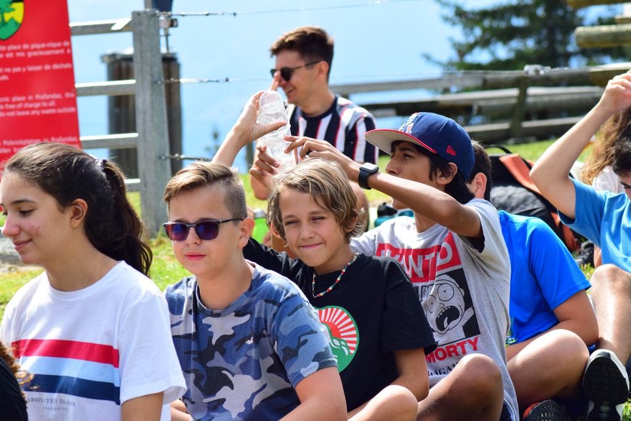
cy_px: 210
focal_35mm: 202
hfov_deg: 10.2
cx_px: 316
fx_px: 3550
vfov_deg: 6.8
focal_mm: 135
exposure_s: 1/1000
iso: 800
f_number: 8
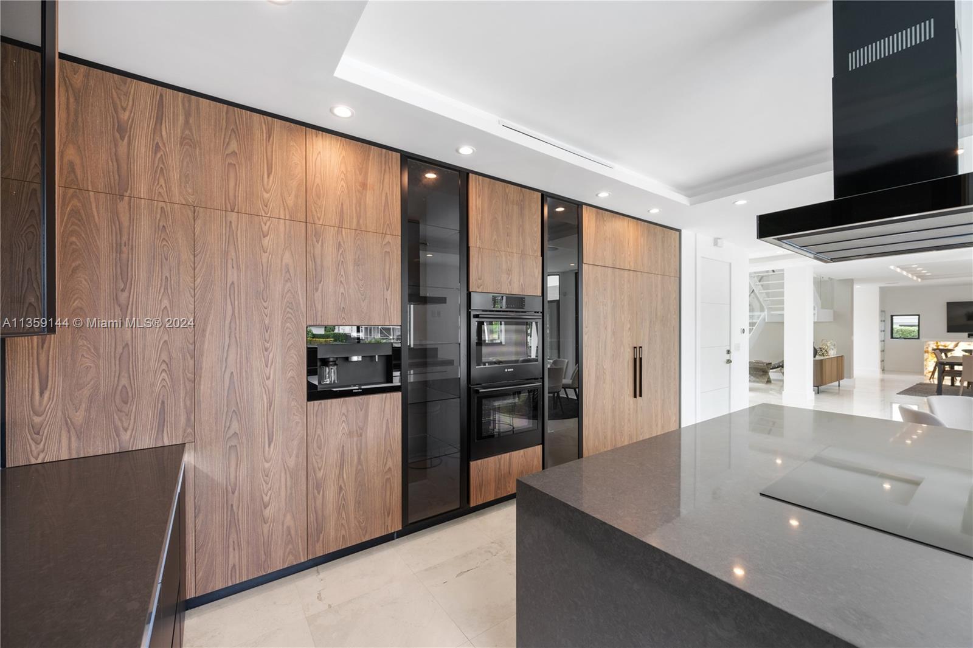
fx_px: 378
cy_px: 324
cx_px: 486
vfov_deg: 81.2
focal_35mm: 14
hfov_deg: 104.3
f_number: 6.3
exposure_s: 1/25
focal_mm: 14
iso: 250
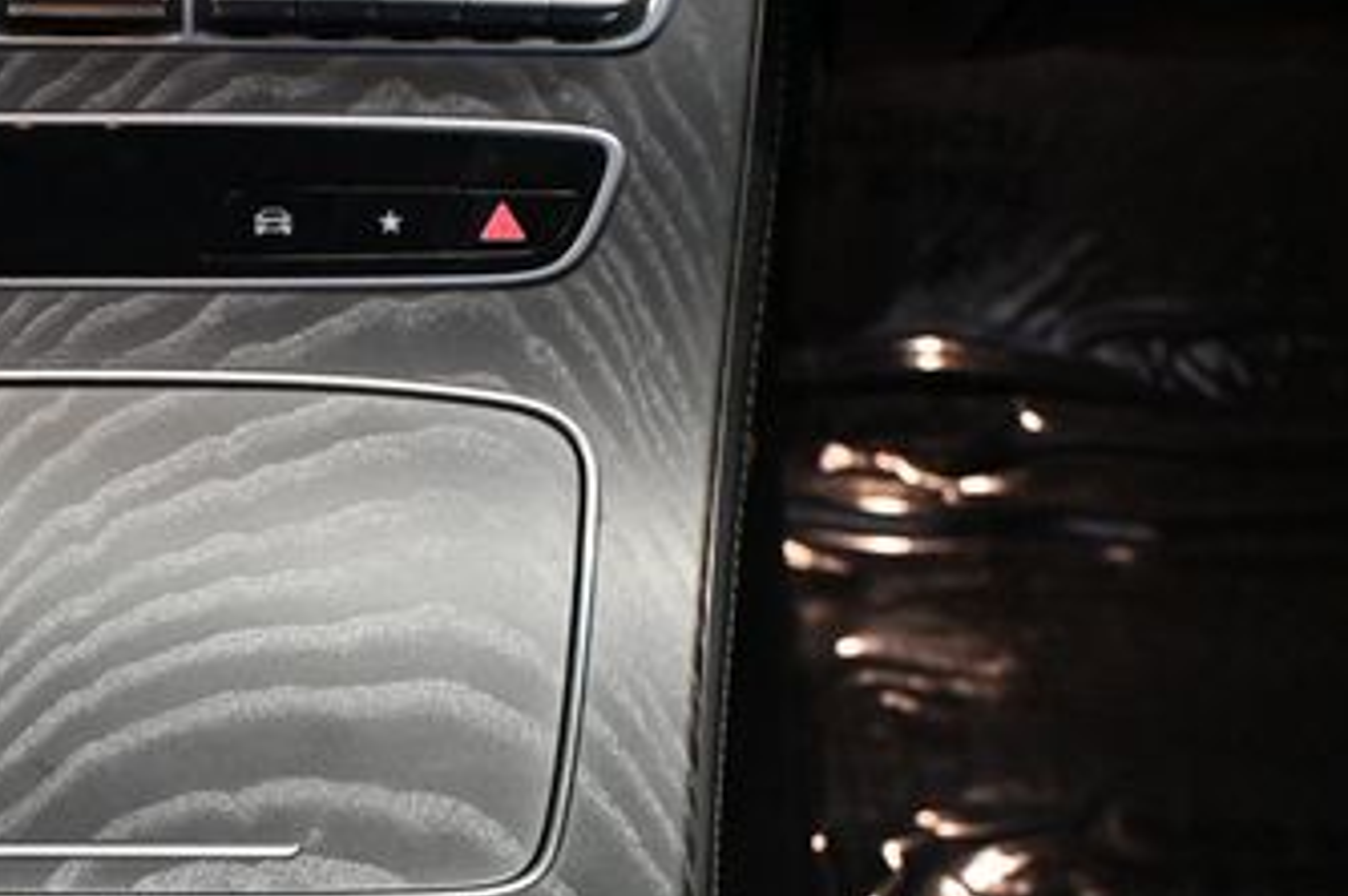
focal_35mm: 95
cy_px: 839
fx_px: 3552
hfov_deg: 21.0
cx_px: 101
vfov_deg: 14.2
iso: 5600
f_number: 5
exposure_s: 1/60
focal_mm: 33
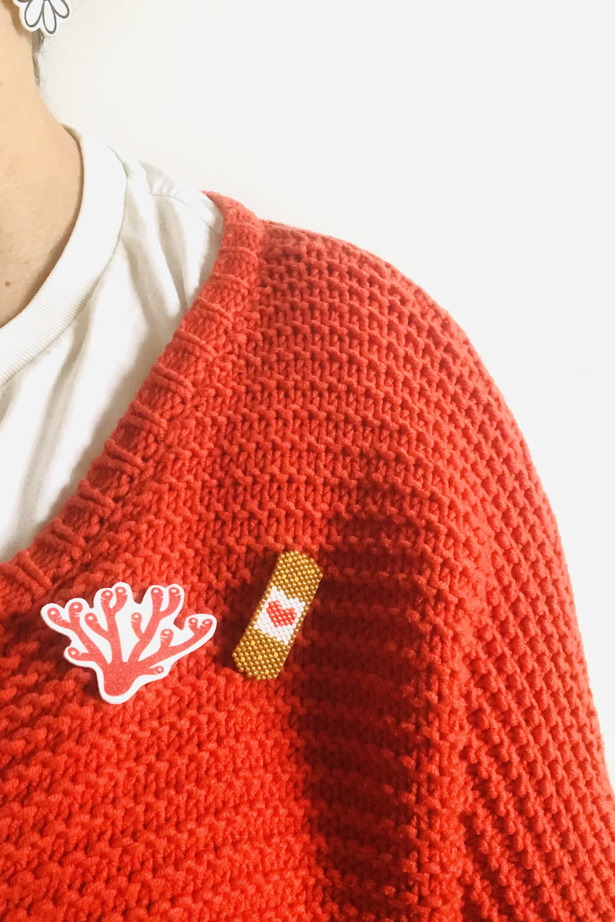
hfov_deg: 38.9
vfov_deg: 55.8
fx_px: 871
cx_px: 298
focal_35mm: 34
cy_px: 453
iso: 160
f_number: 2.2
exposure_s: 1/23
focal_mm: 2.87
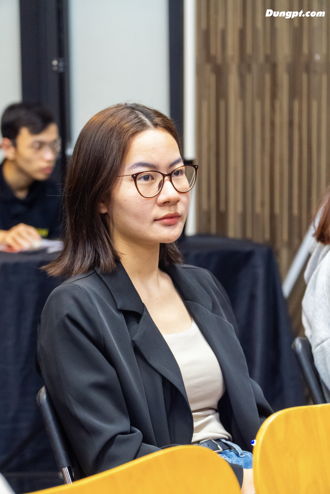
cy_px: 247
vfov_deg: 17.9
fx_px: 1567
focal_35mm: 114
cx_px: 165
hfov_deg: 12.0
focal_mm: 76
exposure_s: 1/160
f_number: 4
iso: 2500
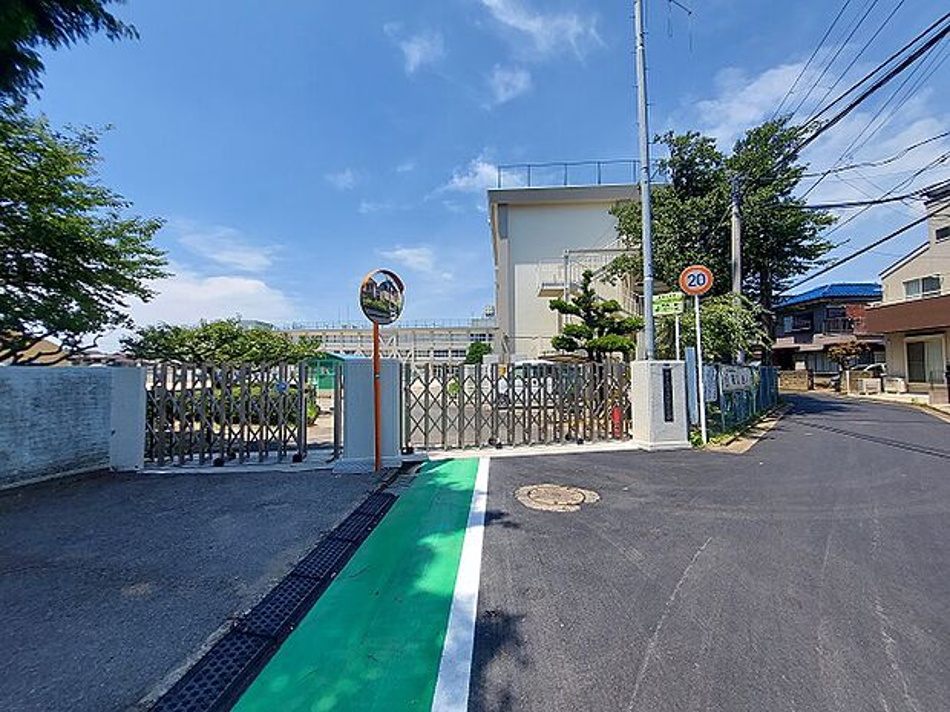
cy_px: 356
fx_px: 357
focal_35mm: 13
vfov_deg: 89.9
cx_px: 475
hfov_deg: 106.2
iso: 50
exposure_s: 1/1696
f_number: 2.2
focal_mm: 1.74
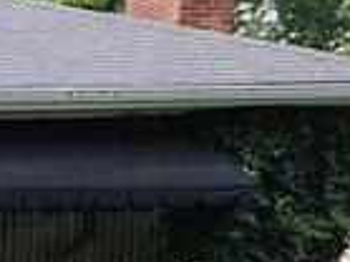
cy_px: 433
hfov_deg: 9.6
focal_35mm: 170
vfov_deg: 8.5
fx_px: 1717
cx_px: -632
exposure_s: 1/180
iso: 20
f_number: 1.8
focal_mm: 6.4
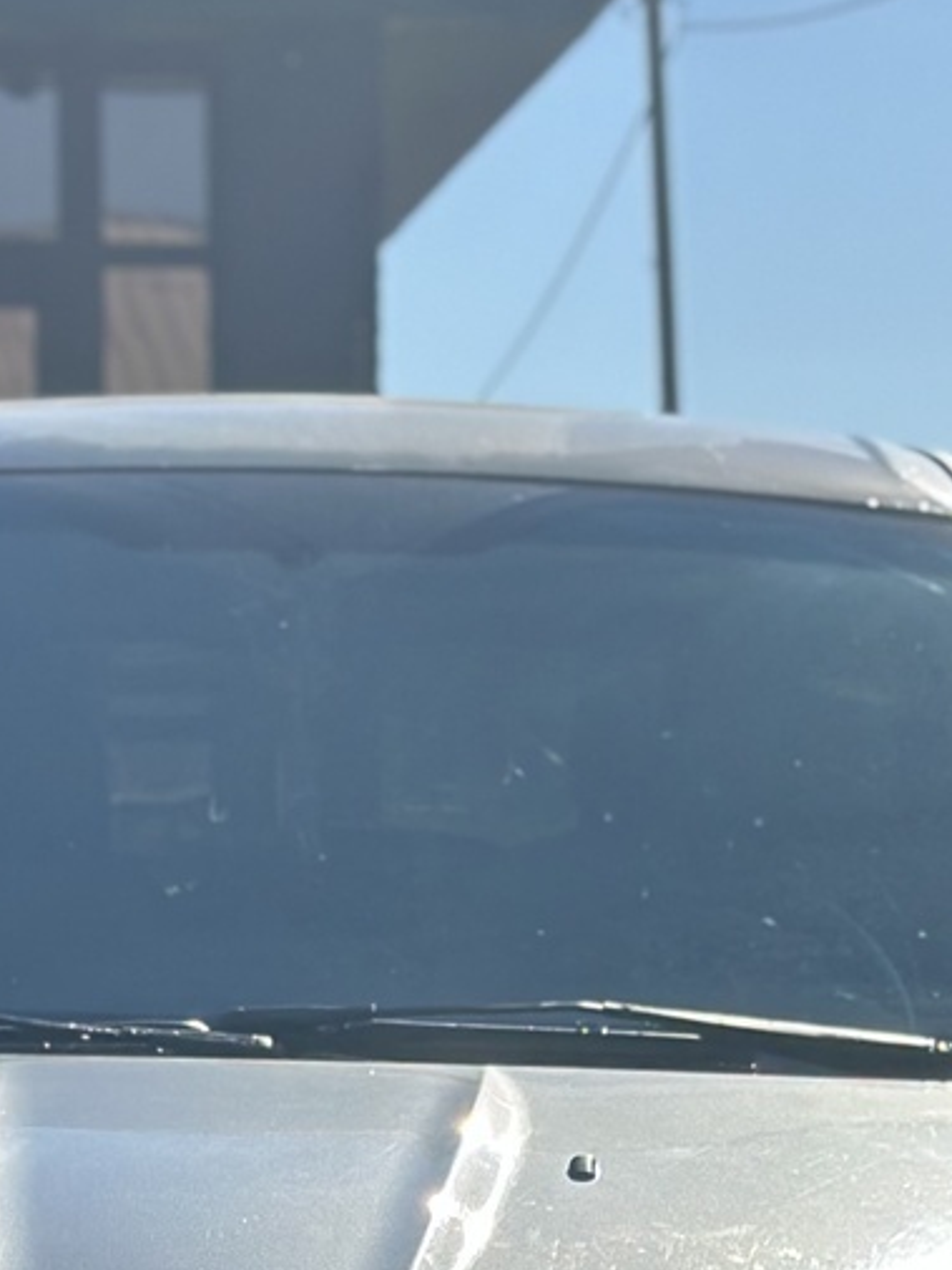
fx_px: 5571
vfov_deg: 12.6
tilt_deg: -9.0
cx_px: 314
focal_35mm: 152
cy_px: 1597
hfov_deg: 9.8
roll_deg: +0.1
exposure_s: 1/5263
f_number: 1.78
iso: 80
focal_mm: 6.86
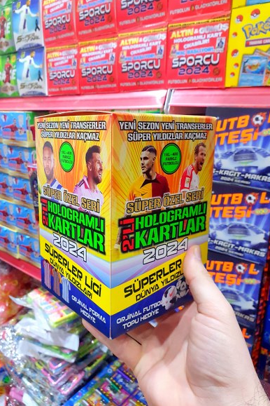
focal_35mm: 28
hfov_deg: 46.3
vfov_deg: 65.5
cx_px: 119
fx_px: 315
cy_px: 203
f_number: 2.4
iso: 500
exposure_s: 1/50
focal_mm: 4.32
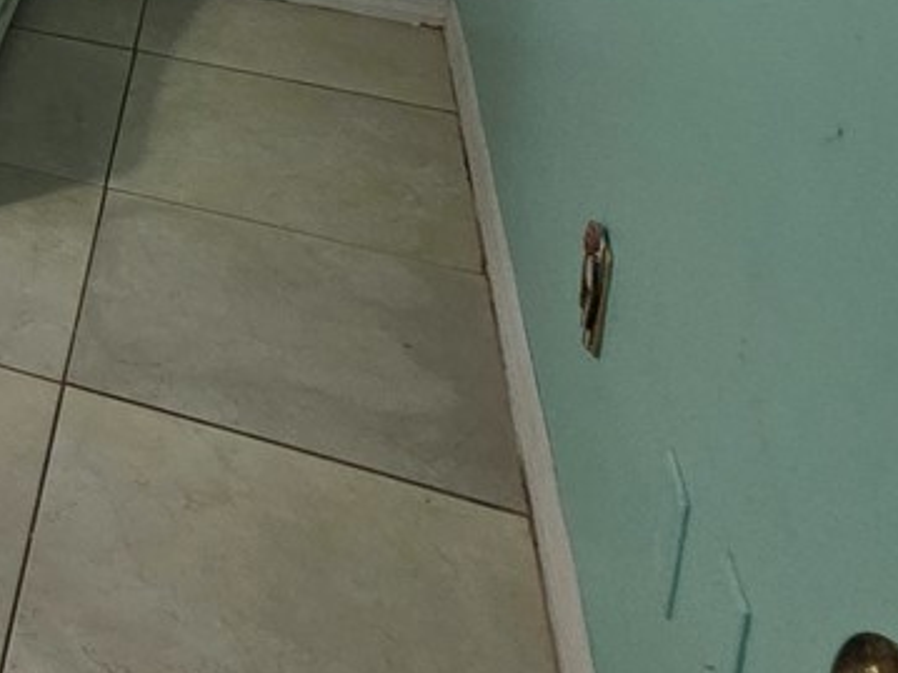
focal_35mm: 58
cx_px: -583
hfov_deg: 23.4
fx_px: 1504
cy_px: -378
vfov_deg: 20.8
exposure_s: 1/120
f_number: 1.9
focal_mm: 2.2
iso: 200
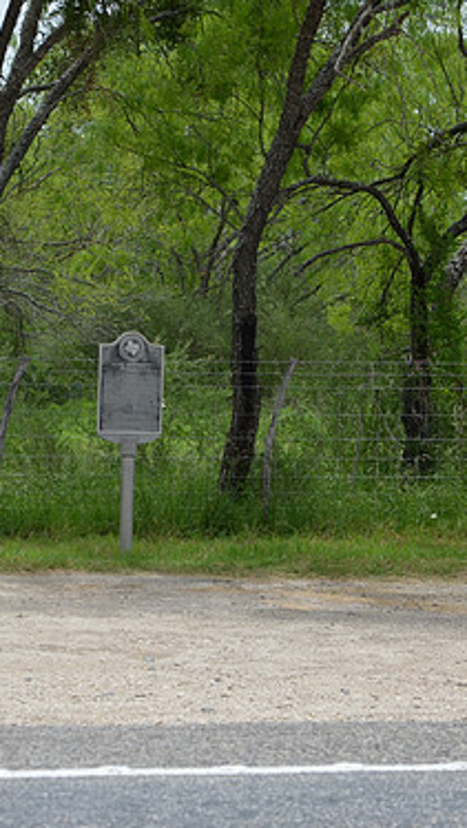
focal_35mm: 170
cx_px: 137
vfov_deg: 12.6
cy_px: 416
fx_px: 3734
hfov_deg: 7.2
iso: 200
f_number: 7.1
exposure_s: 1/200
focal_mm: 70
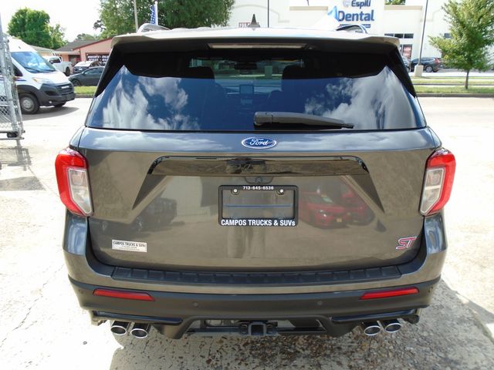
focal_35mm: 26
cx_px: 247
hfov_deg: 67.3
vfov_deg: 53.1
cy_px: 185
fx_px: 371
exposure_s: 1/320
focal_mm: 4.6
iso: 100
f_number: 3.2
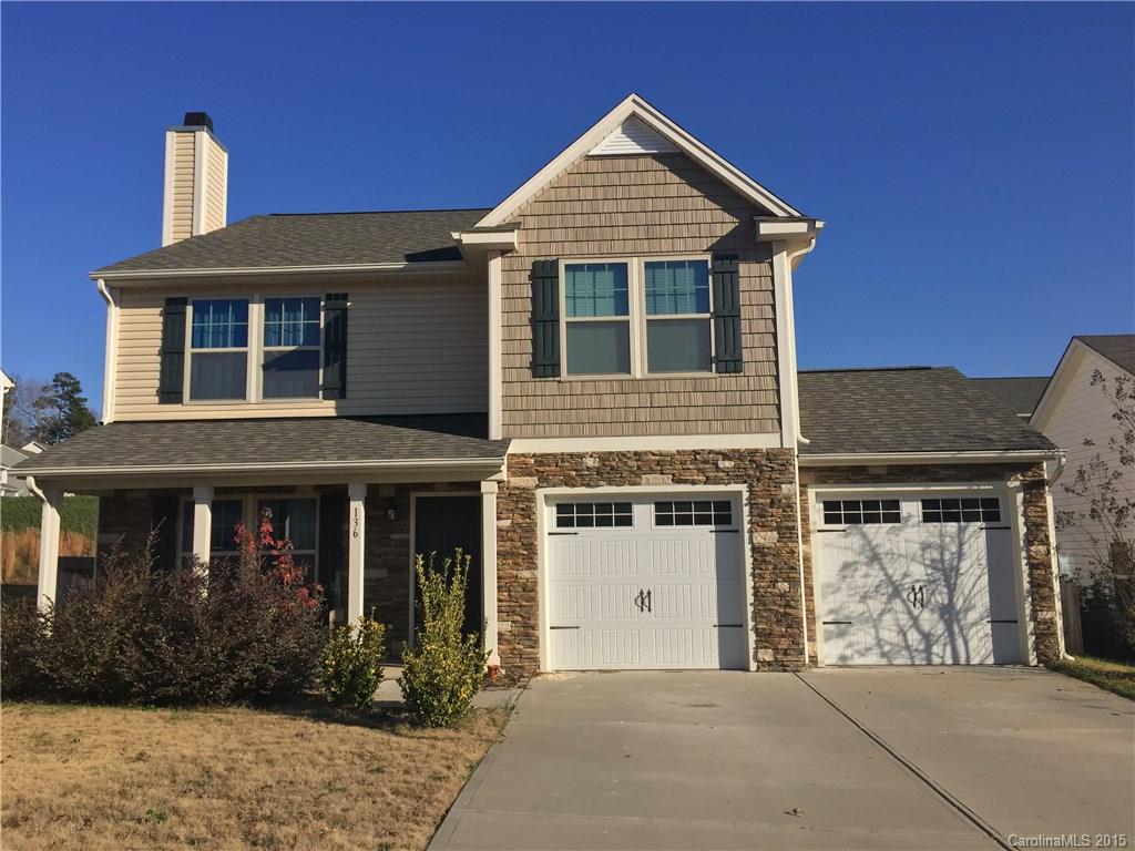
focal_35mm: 29
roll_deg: -0.5
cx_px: 568
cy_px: 426
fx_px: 951
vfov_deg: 48.2
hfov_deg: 61.7
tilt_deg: +8.1
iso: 32
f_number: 2.2
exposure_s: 1/2825
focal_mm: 4.15
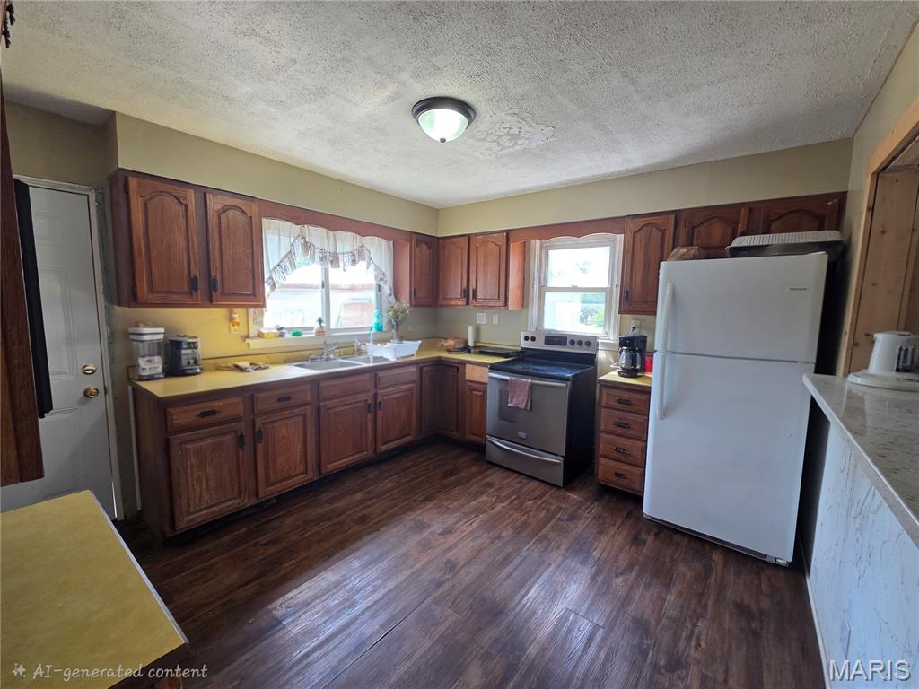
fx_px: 345
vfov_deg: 89.9
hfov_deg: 106.2
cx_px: 460
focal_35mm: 13
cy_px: 344
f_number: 2.2
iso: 125
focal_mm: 2.2
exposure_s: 1/120
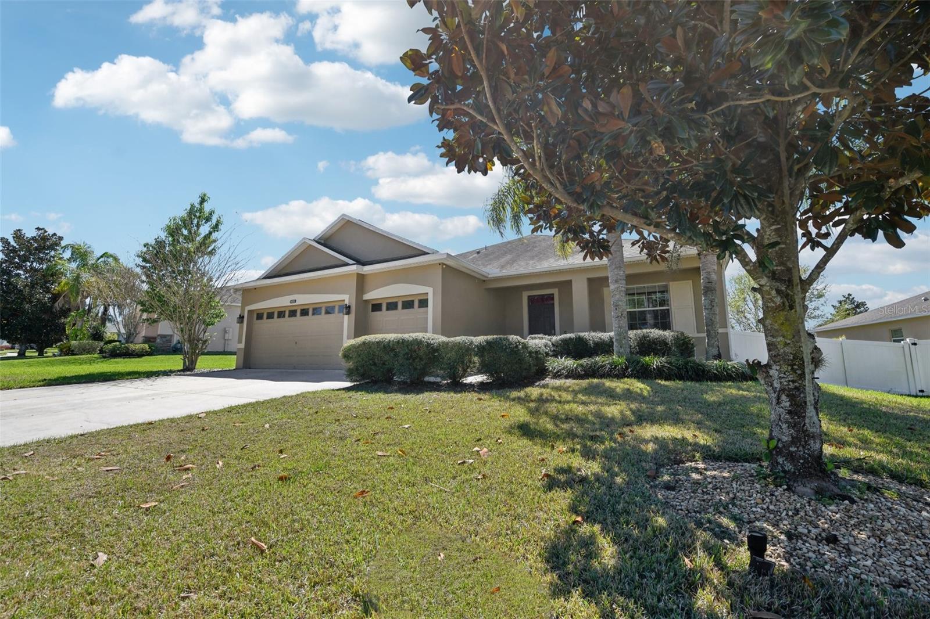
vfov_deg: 77.3
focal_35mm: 15
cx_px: 465
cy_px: 310
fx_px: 387
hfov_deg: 100.4
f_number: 8
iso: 400
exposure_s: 1/500
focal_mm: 15
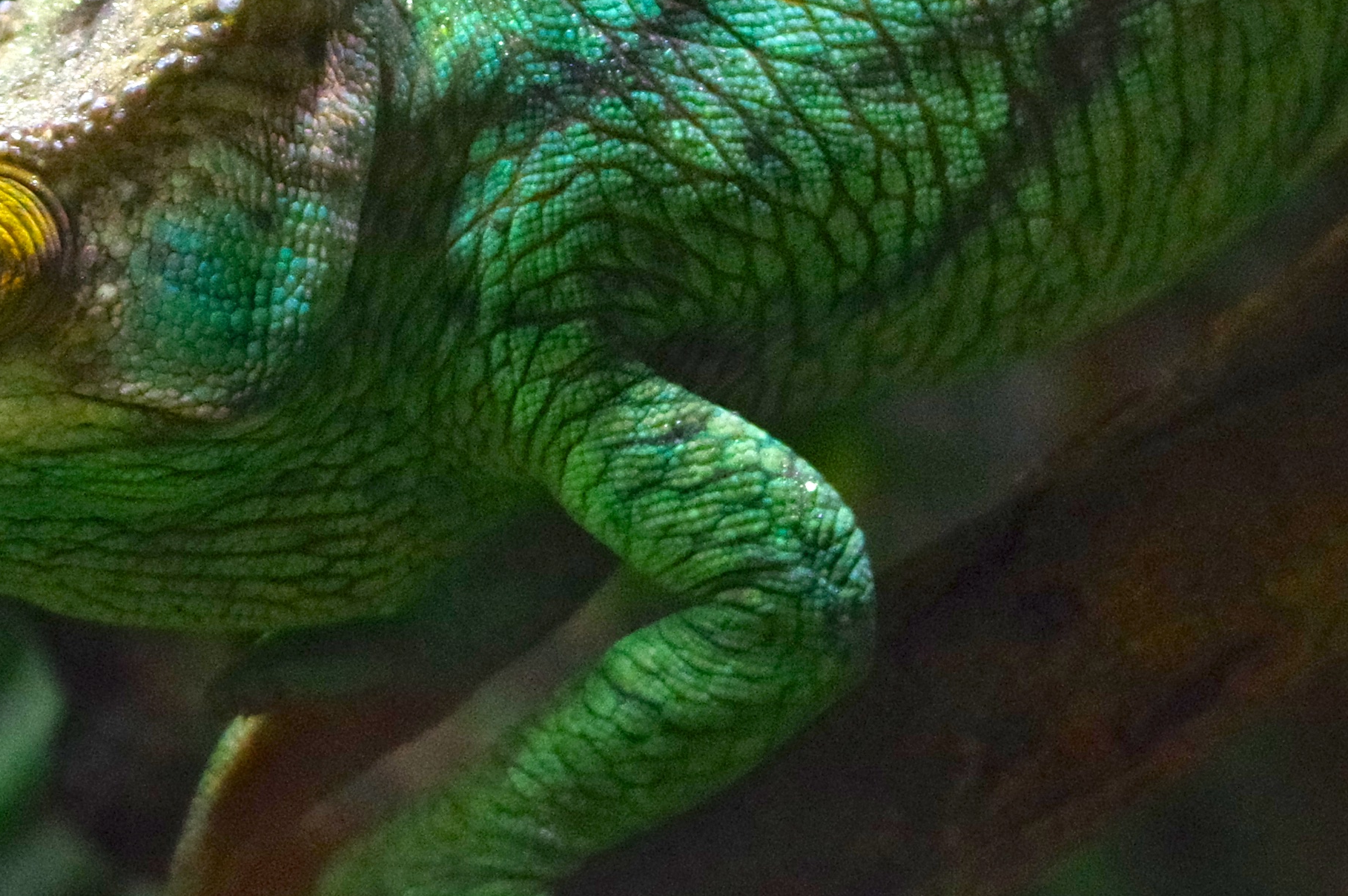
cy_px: 145
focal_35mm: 313
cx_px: 1017
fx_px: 11697
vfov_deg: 4.4
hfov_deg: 6.6
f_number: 4.5
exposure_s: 1/200
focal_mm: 63
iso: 6400
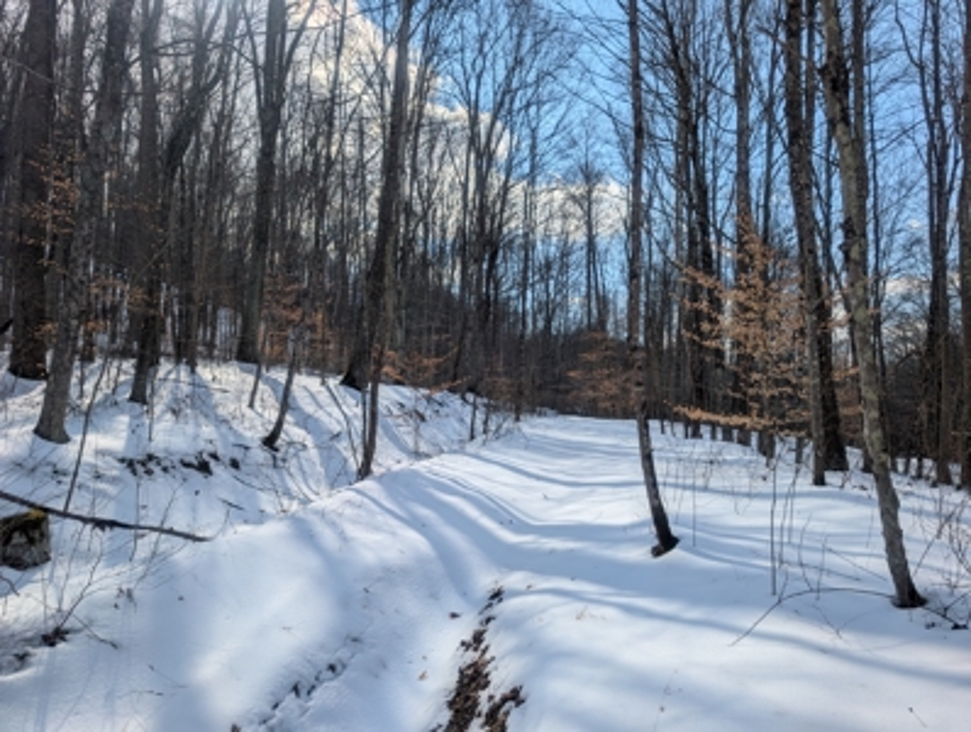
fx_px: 674
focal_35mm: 24
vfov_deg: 57.0
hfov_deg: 71.5
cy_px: 366
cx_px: 486
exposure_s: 1/7937
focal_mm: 6.9
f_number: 1.68
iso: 19
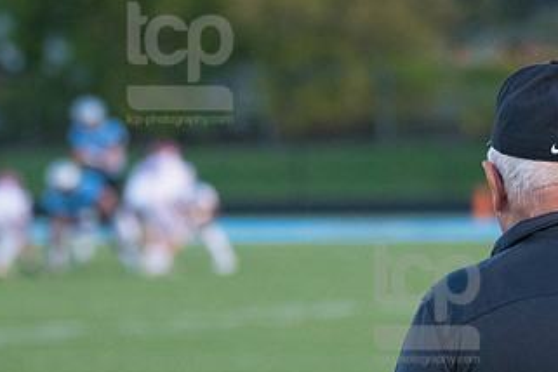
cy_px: 303
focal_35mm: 361
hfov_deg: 5.7
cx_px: 428
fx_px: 5595
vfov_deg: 3.8
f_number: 5.6
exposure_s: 1/2000
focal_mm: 200
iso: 6400
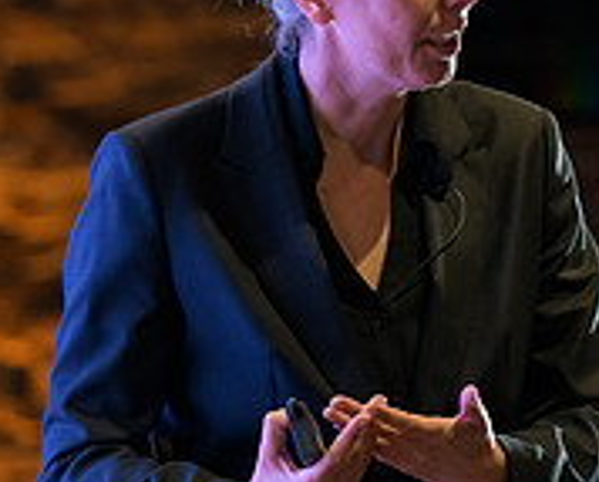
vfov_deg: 3.1
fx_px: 8950
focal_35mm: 504
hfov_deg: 3.8
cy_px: 103
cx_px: 636
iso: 1600
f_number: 3.2
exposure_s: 1/200
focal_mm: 165
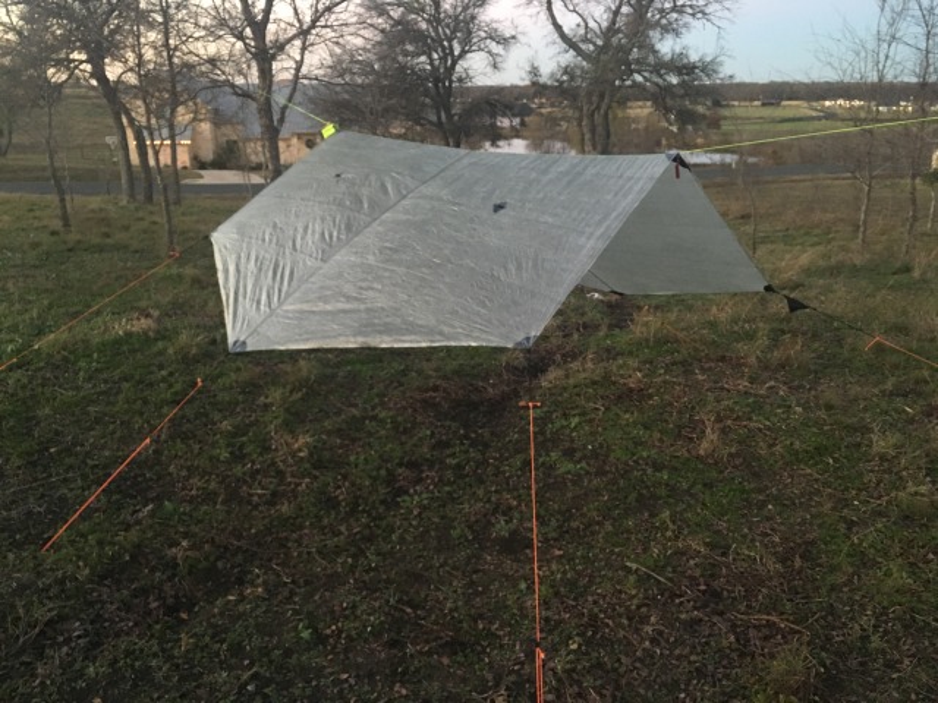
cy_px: 352
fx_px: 786
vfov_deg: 48.2
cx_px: 469
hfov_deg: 61.7
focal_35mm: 29
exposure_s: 1/17
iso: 200
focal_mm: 4.15
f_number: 2.2
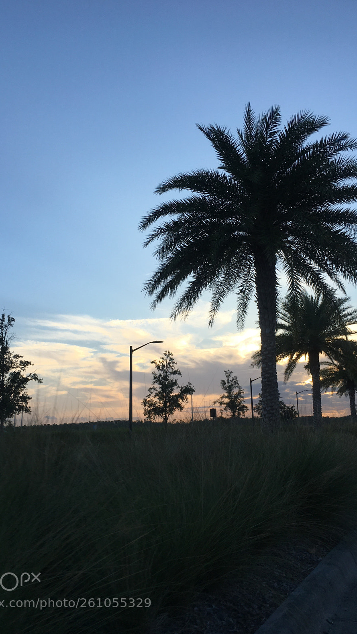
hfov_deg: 36.7
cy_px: 313
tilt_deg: +12.6
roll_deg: +0.5
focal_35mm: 32
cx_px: 182
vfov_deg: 61.0
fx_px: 538
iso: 25
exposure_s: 1/641
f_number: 2.2
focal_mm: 4.15
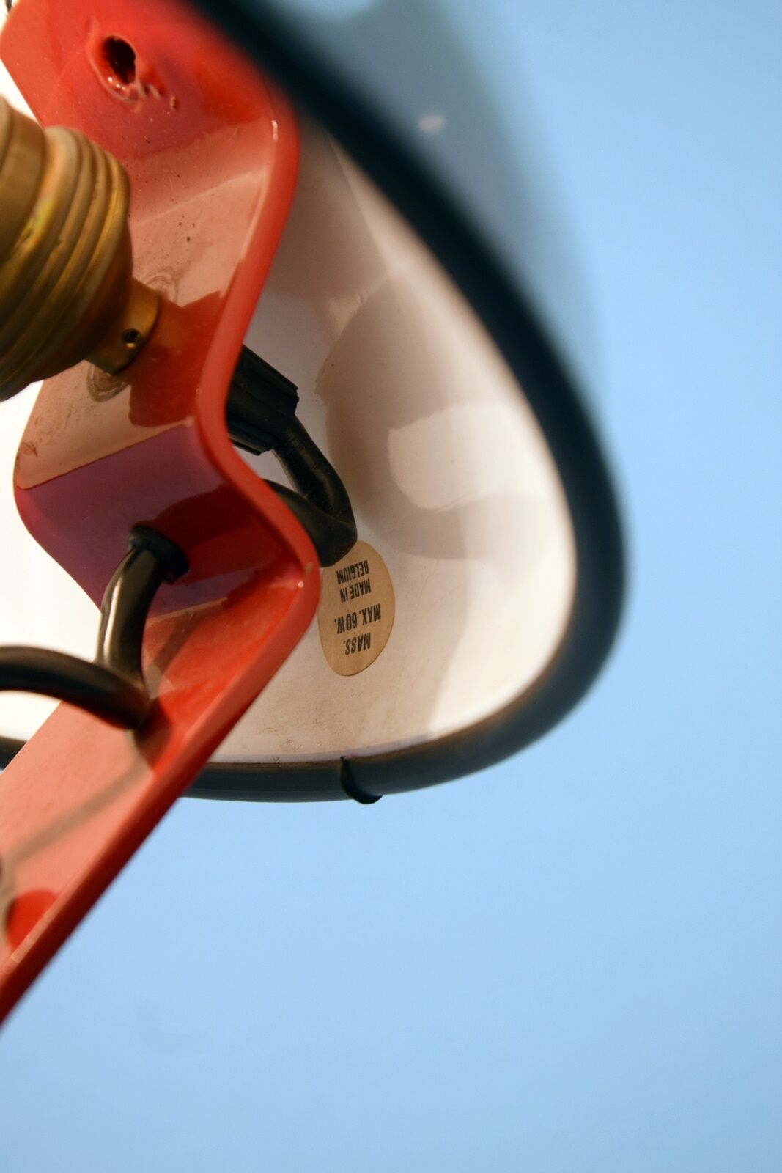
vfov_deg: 23.4
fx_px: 2834
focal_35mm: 87
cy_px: 586
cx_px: 391
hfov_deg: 15.7
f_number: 7.1
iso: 400
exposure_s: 1/200
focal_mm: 58
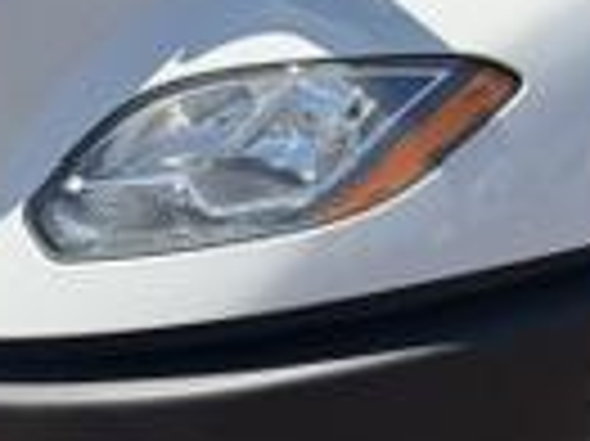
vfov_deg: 12.4
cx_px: 730
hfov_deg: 16.1
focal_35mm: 117
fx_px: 1992
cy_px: -32
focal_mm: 6.76
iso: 100
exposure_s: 1/4673
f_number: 1.78
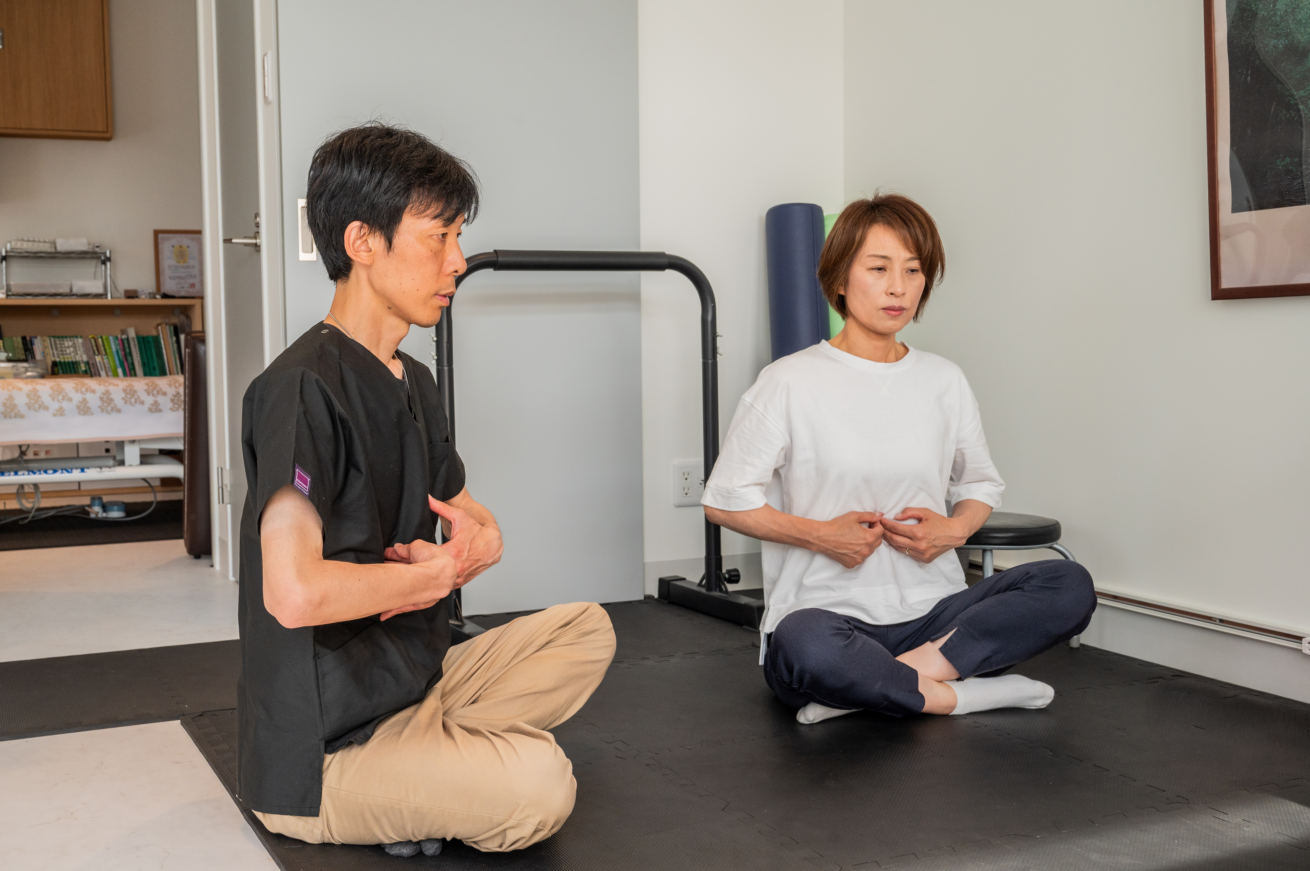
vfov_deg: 33.4
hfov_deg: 48.5
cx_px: 655
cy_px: 436
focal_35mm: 40
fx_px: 1455
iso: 800
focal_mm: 40
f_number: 8
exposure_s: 1/160
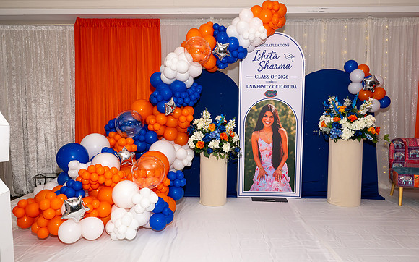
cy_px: 134
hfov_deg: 66.9
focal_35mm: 28
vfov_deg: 44.8
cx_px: 209
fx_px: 317
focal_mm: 26.5
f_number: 7.1
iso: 640
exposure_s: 1/250
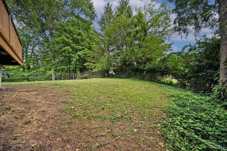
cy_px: 76
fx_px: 88
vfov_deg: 81.2
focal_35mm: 14
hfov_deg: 104.3
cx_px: 114
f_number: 4.5
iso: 200
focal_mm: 14
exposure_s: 1/250
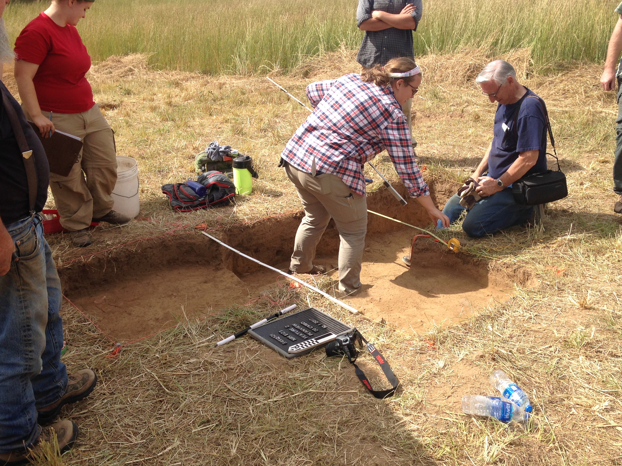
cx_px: 329
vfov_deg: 37.7
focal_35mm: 38
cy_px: 228
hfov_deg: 49.0
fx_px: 683
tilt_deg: -23.3
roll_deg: +0.1
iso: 50
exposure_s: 1/1355
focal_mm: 4.12
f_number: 2.4
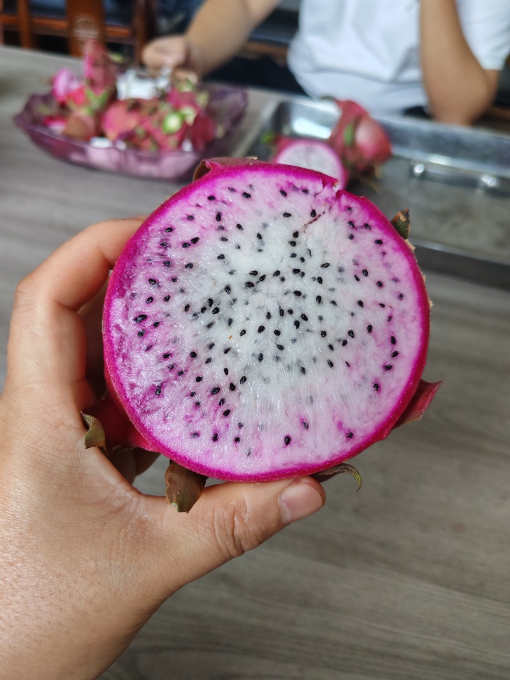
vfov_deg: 65.3
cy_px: 340
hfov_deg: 51.3
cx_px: 255
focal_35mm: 27
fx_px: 530
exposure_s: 1/100
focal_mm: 5.52
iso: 250
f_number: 1.95
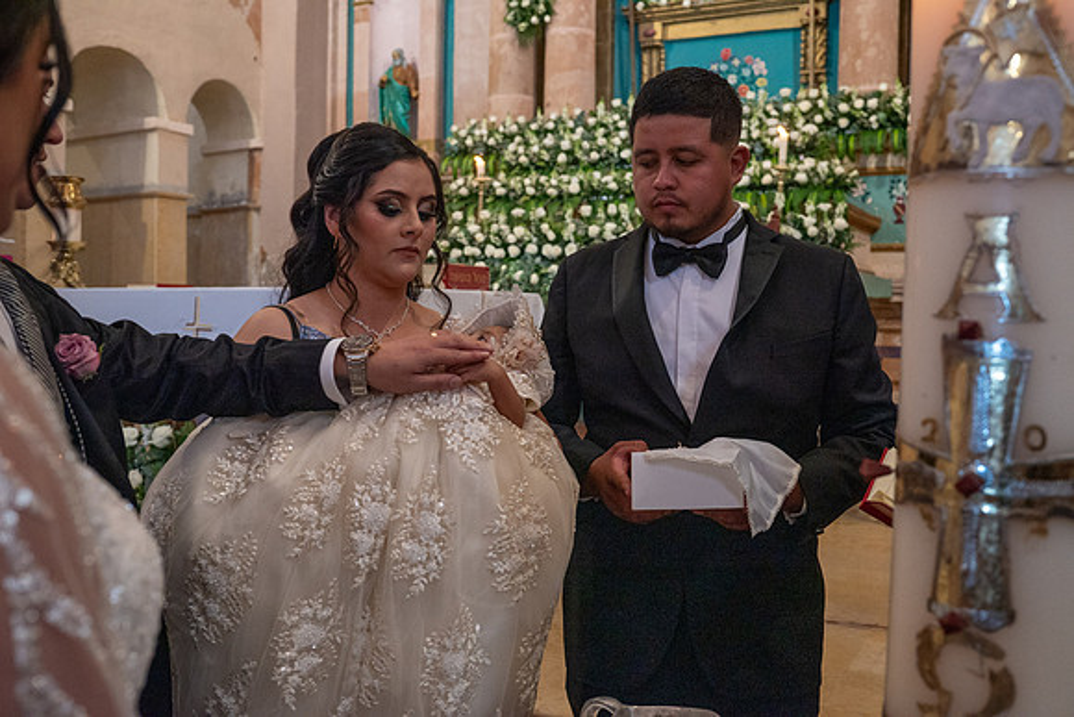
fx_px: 1044
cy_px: 358
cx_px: 537
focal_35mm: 35
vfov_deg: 37.9
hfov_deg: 54.4
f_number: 5
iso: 2500
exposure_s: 1/100
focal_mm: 35
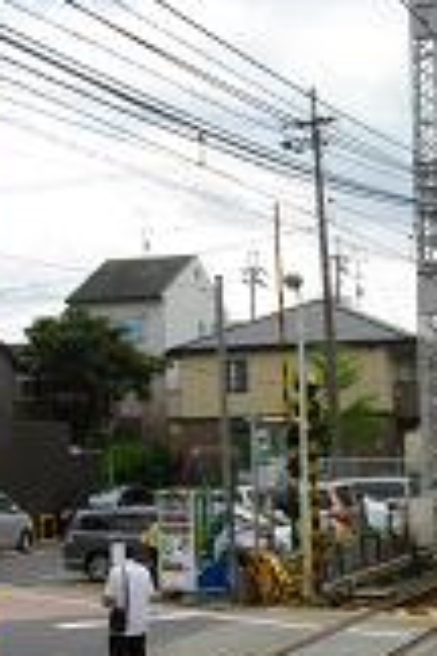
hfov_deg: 16.8
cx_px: 411
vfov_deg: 25.0
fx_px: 1457
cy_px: 522
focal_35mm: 80
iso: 100
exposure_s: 1/400
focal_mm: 5.7
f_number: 5.5
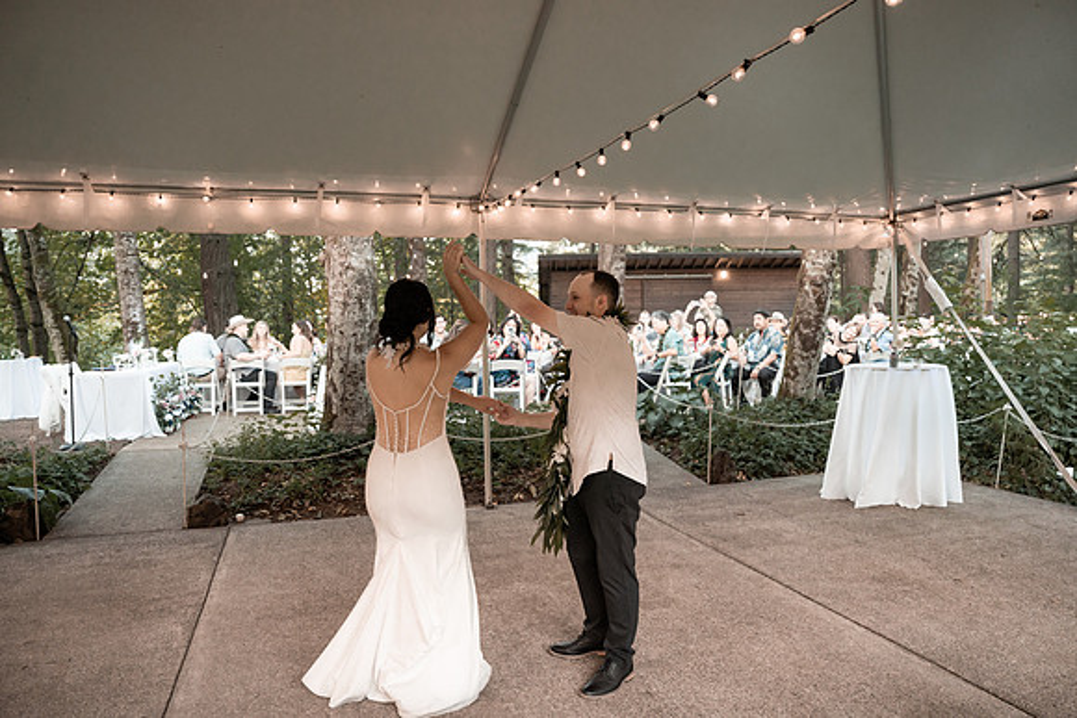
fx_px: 720
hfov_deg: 73.6
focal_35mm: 24
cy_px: 359
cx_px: 538
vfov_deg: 53.1
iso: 1600
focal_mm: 24
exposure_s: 1/400
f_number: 2.8
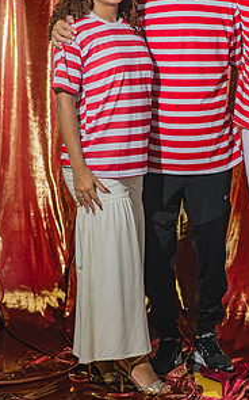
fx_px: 1435
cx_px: 186
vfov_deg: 15.8
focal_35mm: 132
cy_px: 145
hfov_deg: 9.9
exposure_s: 1/200
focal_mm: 85
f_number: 2.5
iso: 200
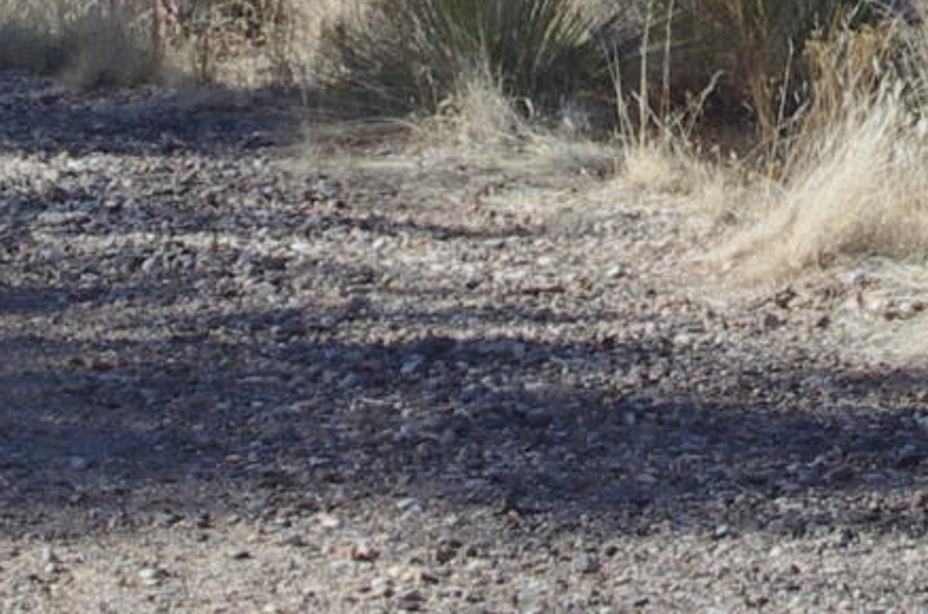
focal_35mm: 288
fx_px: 7408
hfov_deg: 7.2
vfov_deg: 4.7
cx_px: 680
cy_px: -552
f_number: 9
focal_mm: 28
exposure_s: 1/160
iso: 640
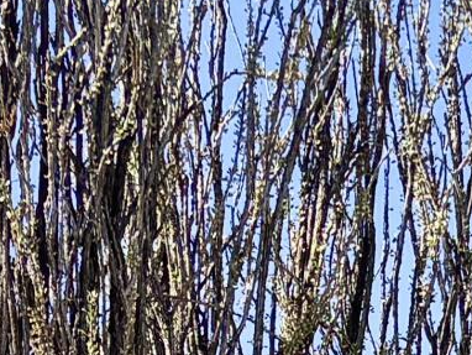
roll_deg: -0.7
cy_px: 1358
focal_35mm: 204
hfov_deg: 9.6
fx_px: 2783
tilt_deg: -2.3
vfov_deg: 6.2
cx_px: 562
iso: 50
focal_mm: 5.96
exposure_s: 1/2865
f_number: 1.6
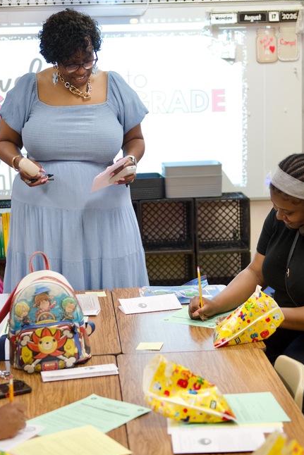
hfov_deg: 18.0
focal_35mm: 76
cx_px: 159
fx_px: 962
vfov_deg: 26.6
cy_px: 221
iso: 1600
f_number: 2.8
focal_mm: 48
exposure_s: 1/250
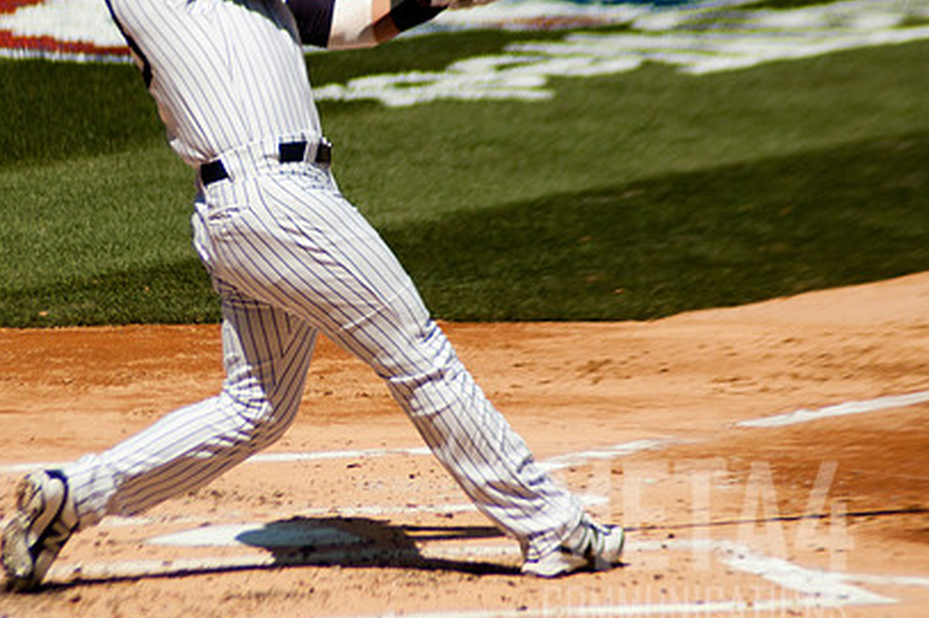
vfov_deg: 2.1
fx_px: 16534
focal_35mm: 641
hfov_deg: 3.2
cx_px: 317
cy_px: 253
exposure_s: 1/2500
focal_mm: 300
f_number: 6.3
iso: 320
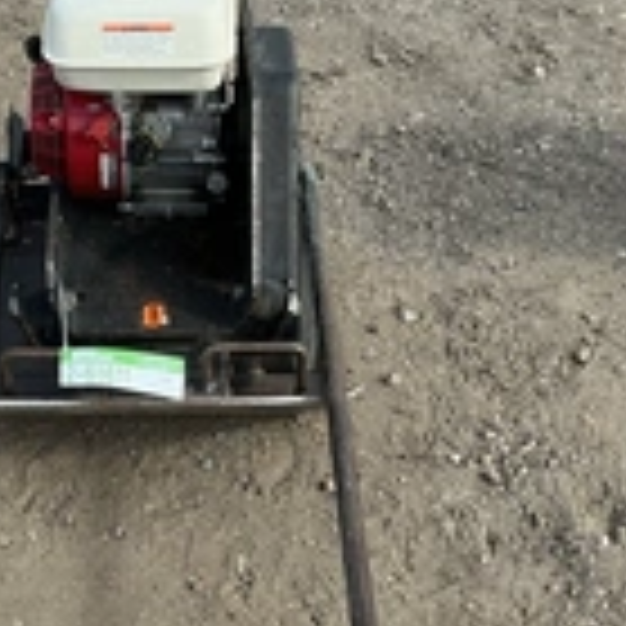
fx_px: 1453
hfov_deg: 23.9
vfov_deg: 24.3
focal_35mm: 71
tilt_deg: -37.4
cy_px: 338
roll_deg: +1.7
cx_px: 108
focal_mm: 3
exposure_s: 1/829
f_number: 1.8
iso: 25
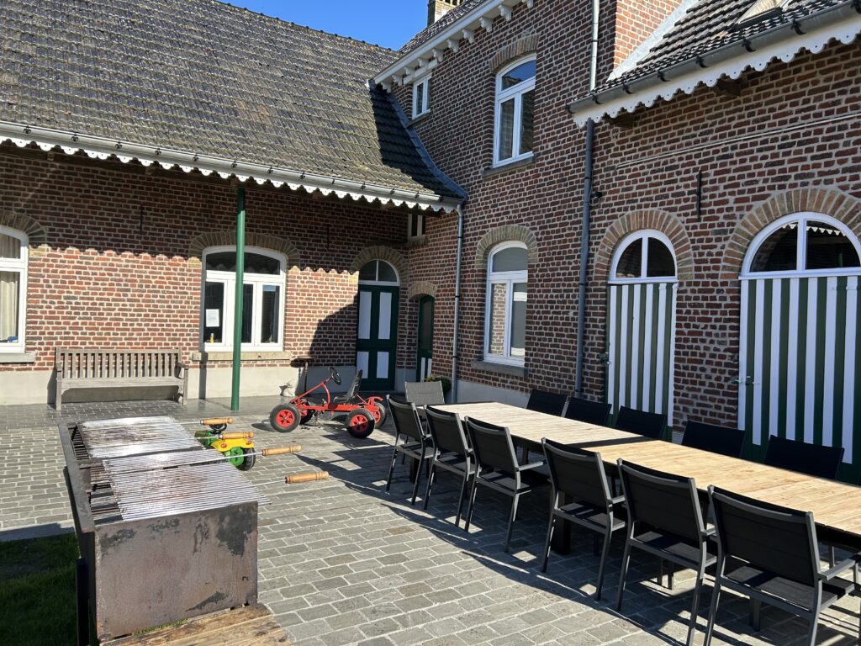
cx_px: 430
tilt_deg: -0.3
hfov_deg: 67.3
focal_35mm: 26
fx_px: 647
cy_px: 323
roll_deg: -2.3
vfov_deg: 53.1
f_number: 1.5
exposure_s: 1/2353
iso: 50
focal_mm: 5.7
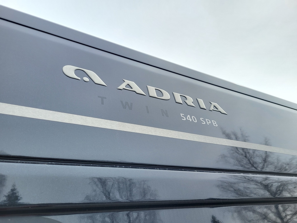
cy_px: 112
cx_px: 148
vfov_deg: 53.1
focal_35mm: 26
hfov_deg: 67.3
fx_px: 223
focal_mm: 5.4
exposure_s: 1/475
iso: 40
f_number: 1.8
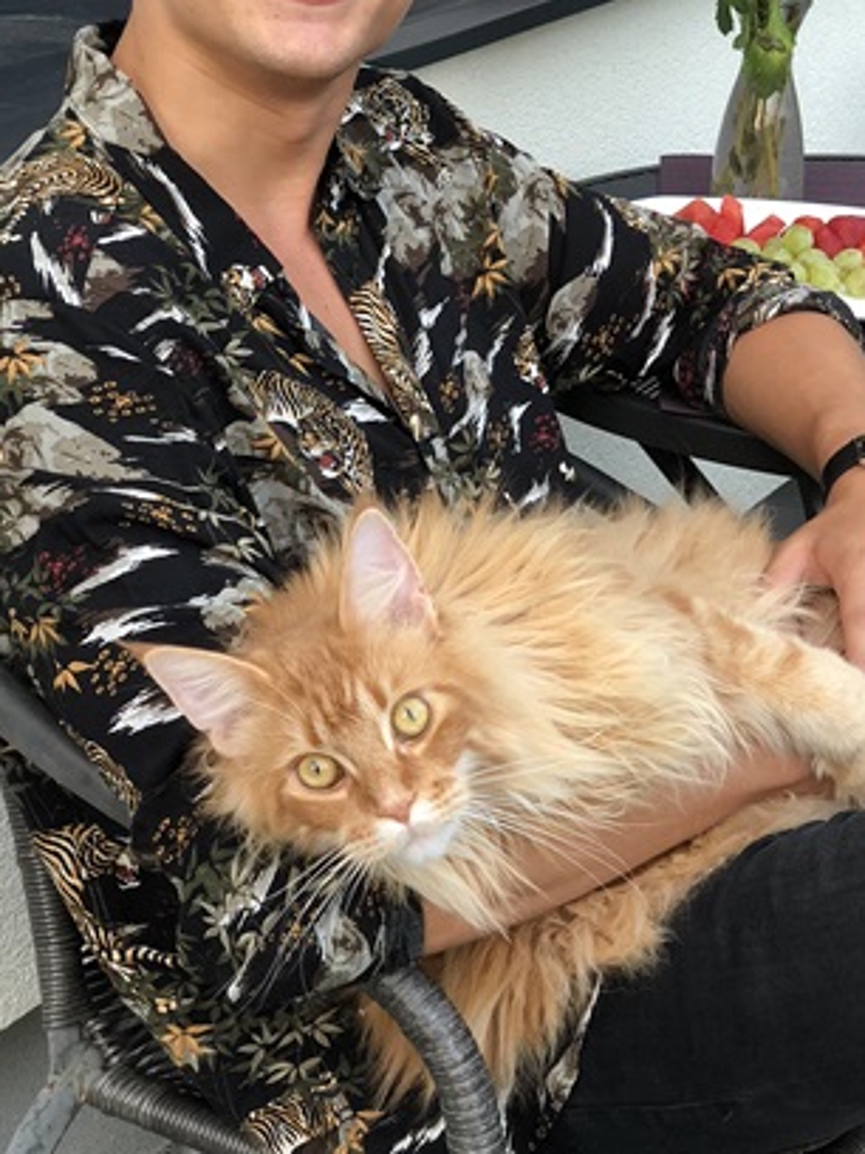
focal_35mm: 85
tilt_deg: -17.5
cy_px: 396
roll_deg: -2.7
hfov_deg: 17.2
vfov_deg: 22.9
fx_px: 2832
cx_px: 670
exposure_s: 1/50
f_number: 2.4
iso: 64
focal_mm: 6
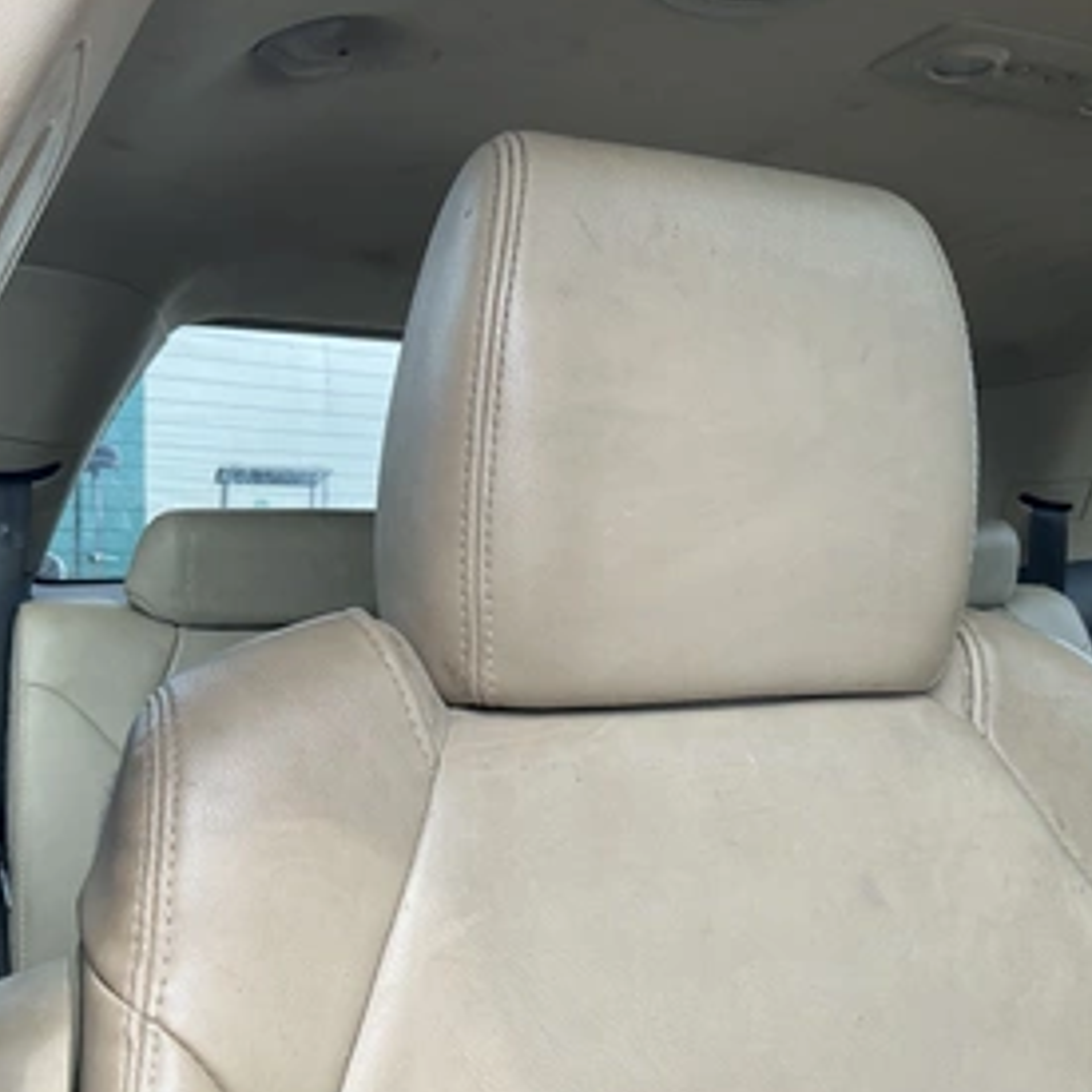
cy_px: 508
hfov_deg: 46.0
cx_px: 604
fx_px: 1285
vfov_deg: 46.0
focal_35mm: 36
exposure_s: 1/122
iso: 32
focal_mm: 3
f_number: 1.8
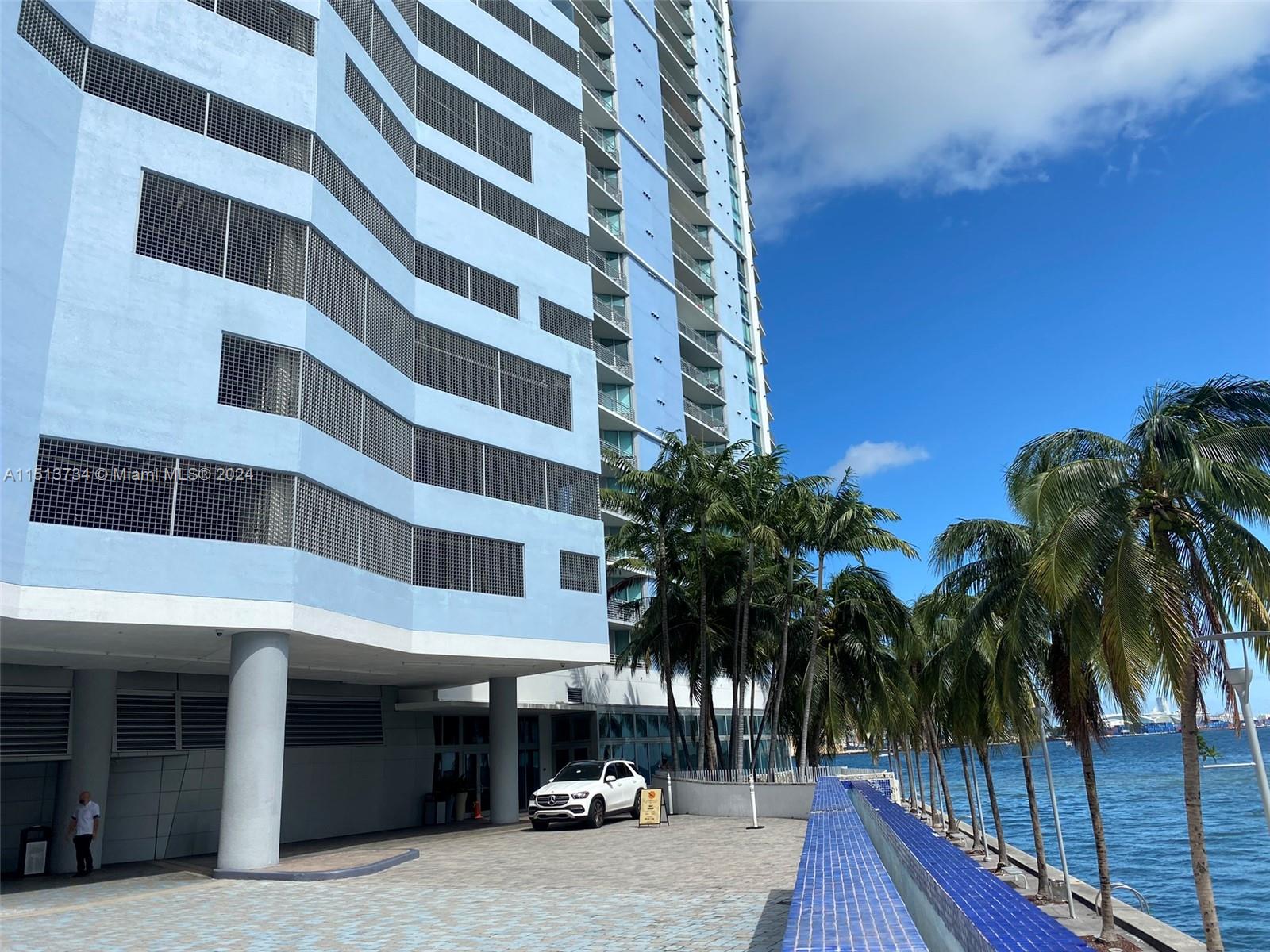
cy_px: 476
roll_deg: +3.6
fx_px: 954
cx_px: 635
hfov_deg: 67.3
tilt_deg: +16.2
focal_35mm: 26
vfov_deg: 53.1
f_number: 1.8
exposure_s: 1/3300
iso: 32
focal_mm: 4.25
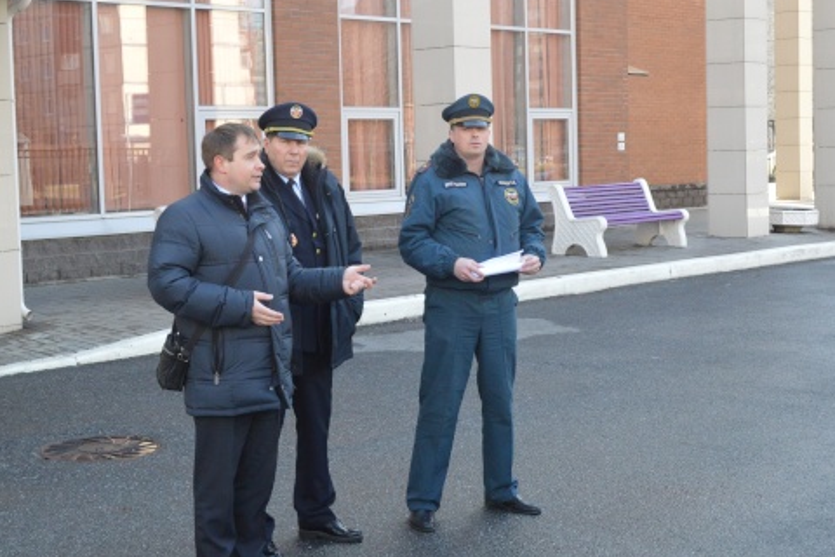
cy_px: 265
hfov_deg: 33.4
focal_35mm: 60
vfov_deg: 22.6
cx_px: 404
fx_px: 1392
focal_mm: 32
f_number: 9
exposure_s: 1/320
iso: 1600
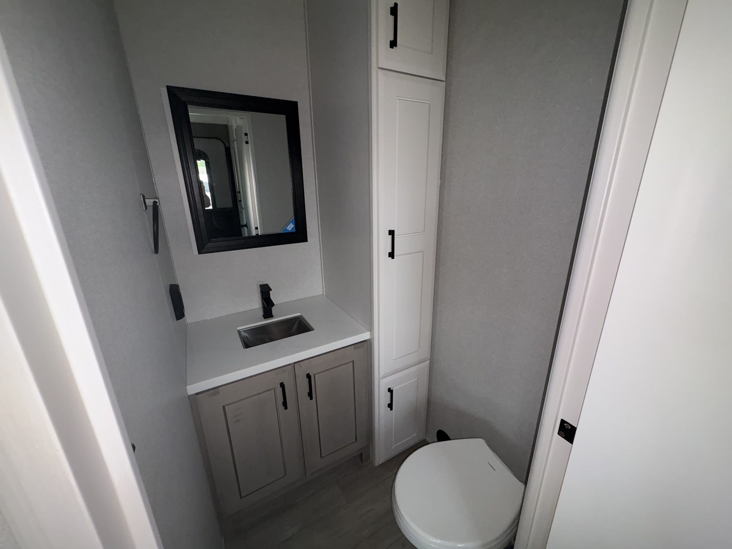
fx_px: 296
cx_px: 366
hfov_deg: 102.1
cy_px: 274
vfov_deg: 85.7
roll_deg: +2.3
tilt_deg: -15.7
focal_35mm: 14
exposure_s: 1/60
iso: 125
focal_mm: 2.22
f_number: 2.2
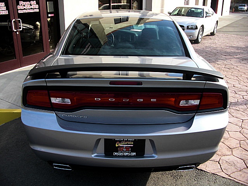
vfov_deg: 39.7
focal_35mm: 36
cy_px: 93
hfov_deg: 51.4
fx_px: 258
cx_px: 124
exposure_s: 1/200
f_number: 2.8
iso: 50
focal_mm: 6.3
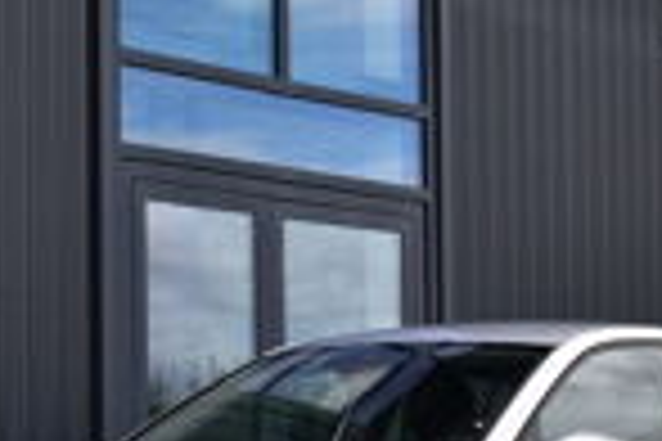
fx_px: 2335
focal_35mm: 127
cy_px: 392
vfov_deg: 10.7
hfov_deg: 16.0
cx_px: 509
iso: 400
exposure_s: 1/250
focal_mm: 26
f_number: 10
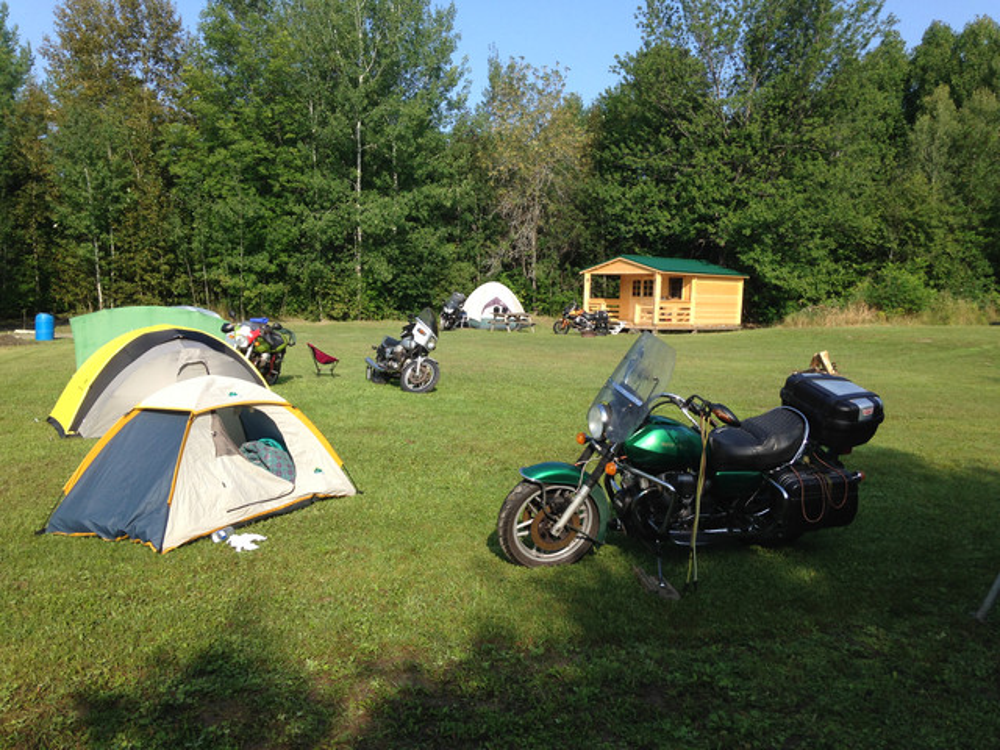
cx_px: 500
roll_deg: -0.7
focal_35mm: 33
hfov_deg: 55.4
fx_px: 953
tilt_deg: -7.2
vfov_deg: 42.9
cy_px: 375
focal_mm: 4.12
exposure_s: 1/889
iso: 50
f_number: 2.4
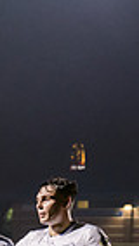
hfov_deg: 3.9
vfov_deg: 7.1
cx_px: -344
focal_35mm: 299
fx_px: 1957
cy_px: 321
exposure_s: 1/200
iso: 2500
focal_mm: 70
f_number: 4
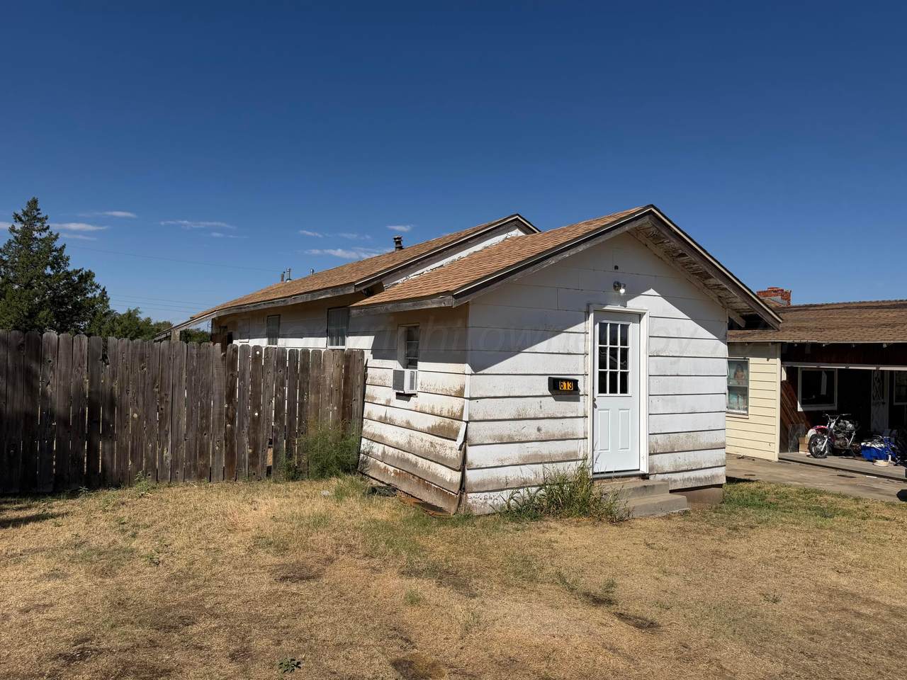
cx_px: 454
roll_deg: -0.2
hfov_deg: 71.6
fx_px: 629
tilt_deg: -0.2
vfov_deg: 56.8
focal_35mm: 24
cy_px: 340
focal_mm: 6.76
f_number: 1.78
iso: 80
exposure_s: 1/9091
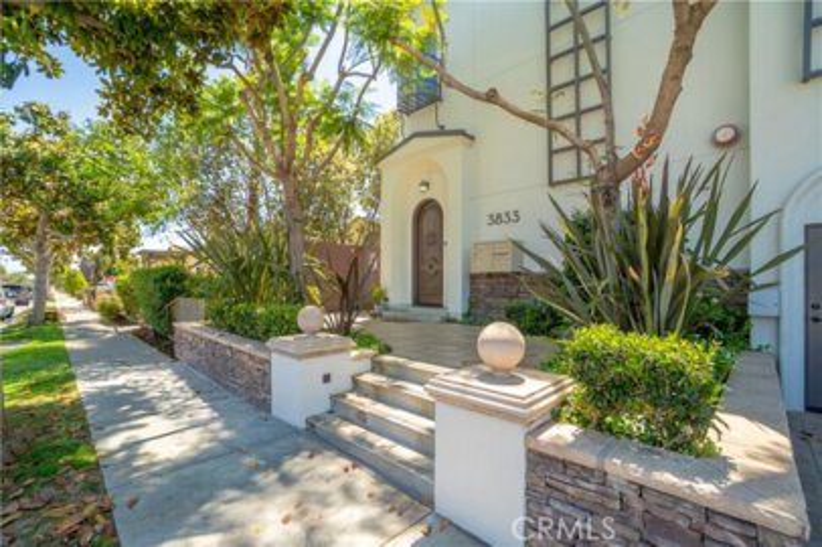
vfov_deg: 77.2
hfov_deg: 100.4
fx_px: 342
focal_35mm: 15
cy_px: 274
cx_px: 411
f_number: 7.1
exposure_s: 1/125
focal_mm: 10
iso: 100
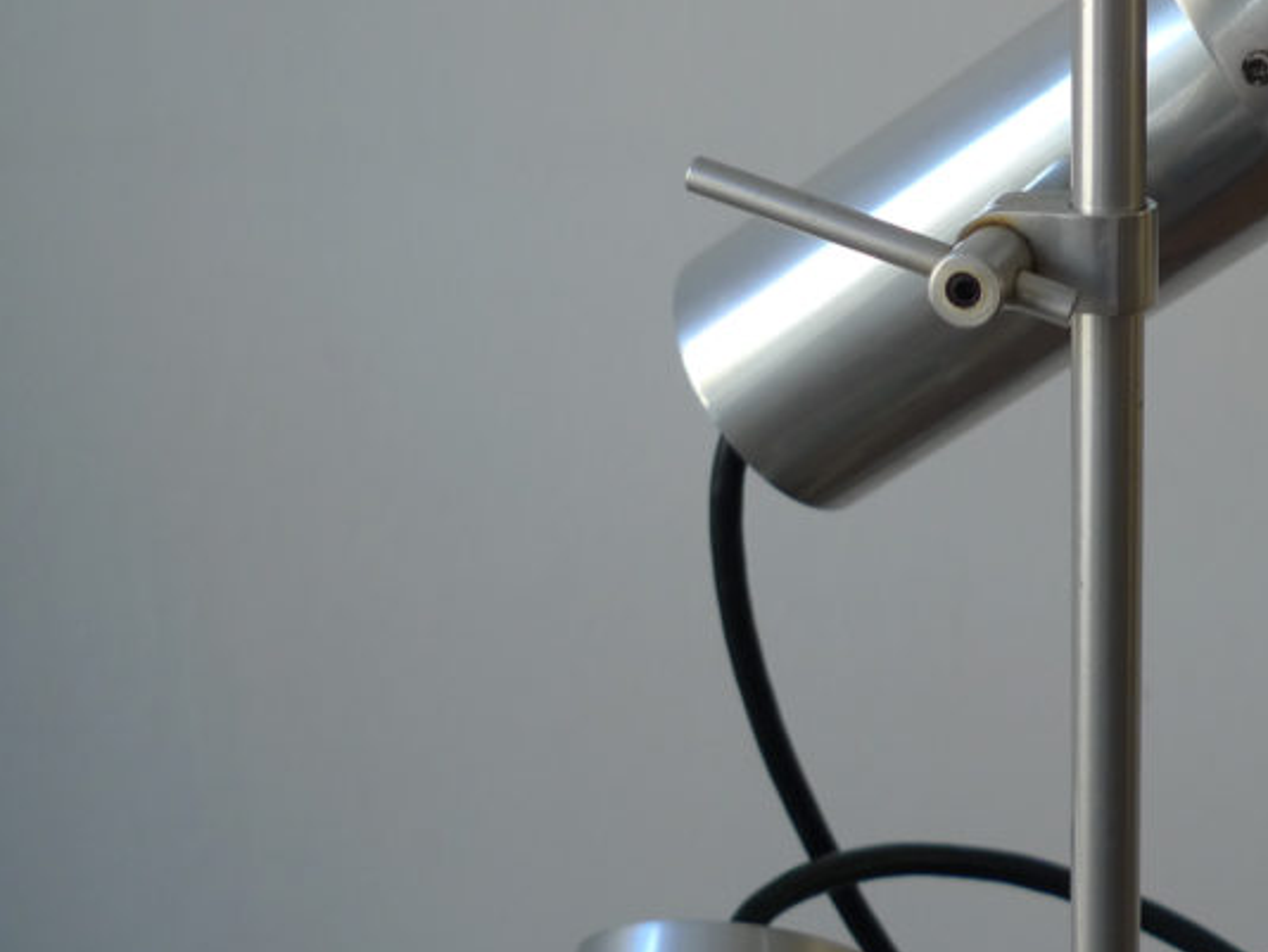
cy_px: 69
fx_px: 1686
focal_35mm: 46
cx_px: 1121
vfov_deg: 30.0
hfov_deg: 38.6
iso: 80
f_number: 2
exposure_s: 1/60
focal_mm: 5.1
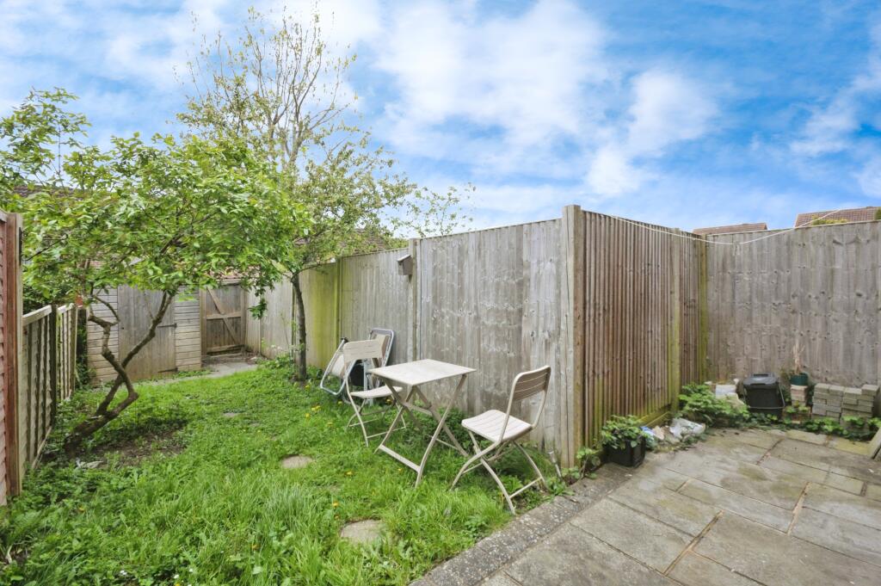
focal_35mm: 15
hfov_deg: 100.4
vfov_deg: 77.2
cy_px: 293
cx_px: 440
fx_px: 367
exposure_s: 1/320
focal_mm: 10
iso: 500
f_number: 10
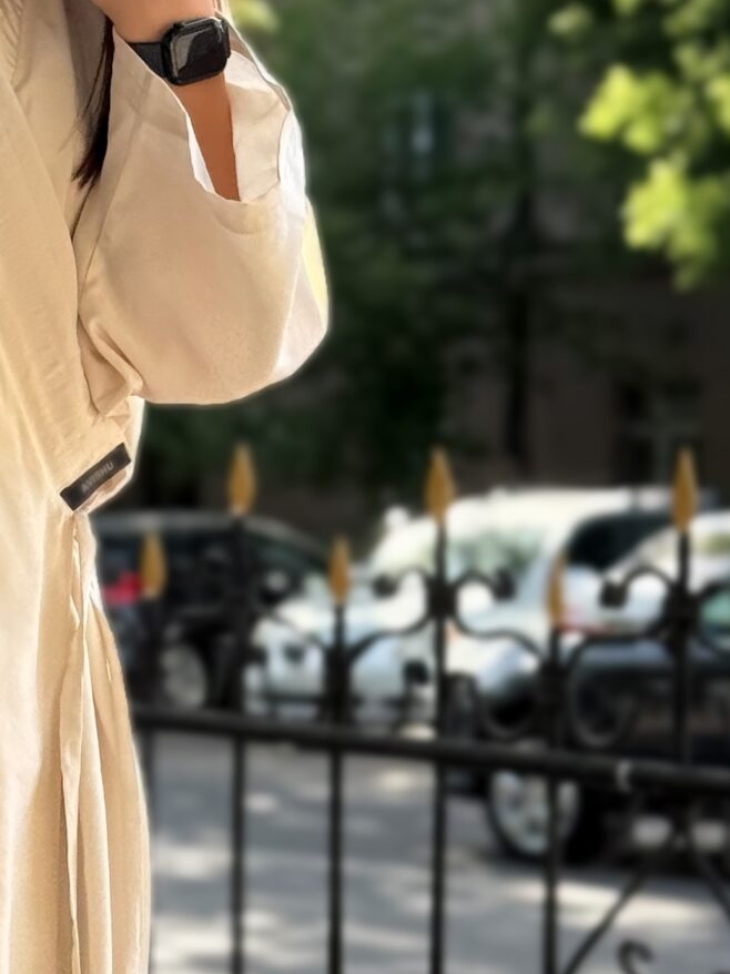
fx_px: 3938
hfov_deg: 10.4
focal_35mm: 140
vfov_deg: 14.1
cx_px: -142
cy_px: 540
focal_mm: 6.76
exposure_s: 1/1070
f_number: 1.78
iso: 100
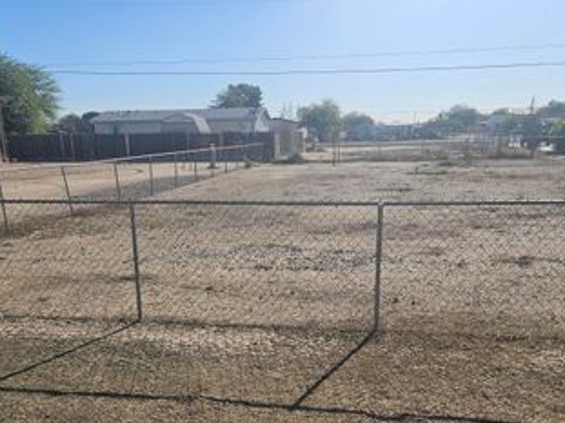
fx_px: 604
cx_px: 236
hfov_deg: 49.9
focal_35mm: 37
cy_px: 333
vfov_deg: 37.4
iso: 25
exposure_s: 1/2657
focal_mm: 5.4
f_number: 1.8
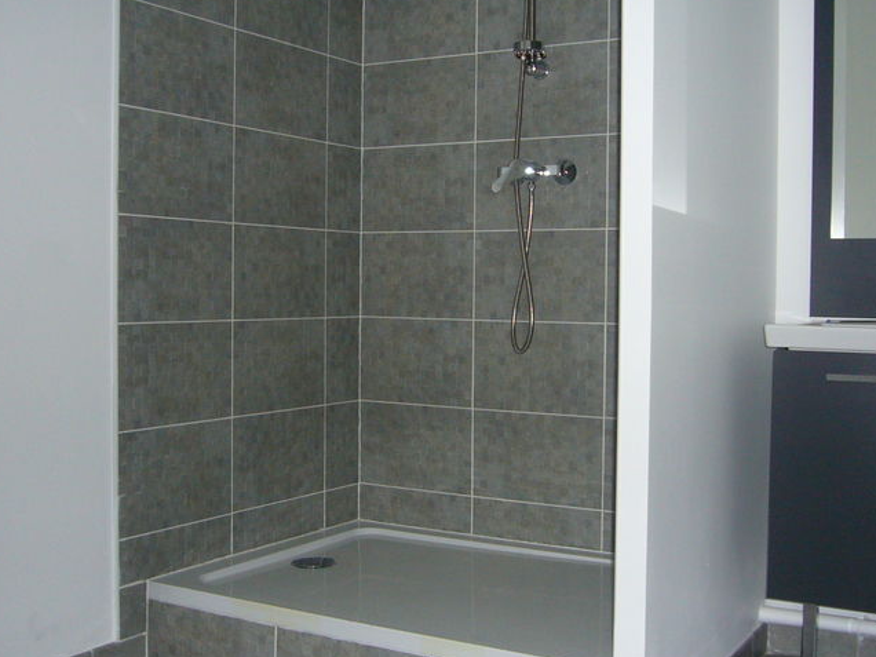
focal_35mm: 44
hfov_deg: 42.9
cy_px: 342
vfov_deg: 32.9
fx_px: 1113
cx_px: 450
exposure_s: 1/30
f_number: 2.8
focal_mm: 4.6
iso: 125
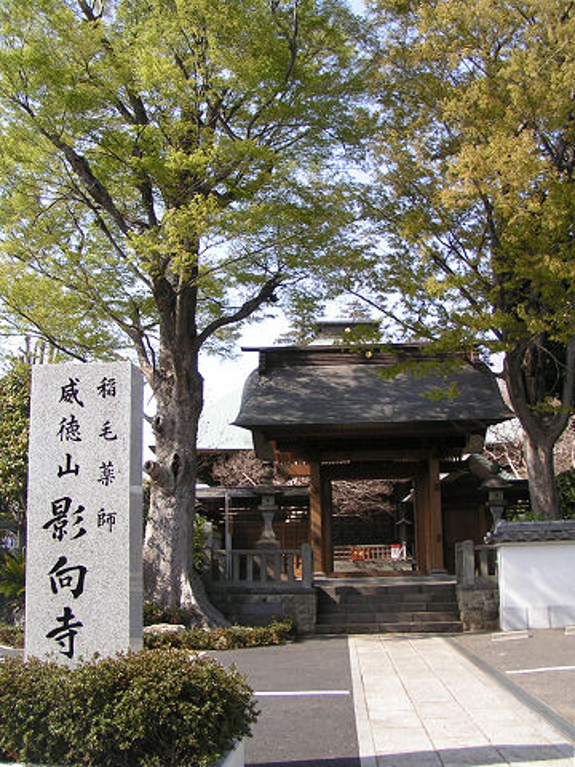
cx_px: 288
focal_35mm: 38
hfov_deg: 37.7
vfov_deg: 49.0
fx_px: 842
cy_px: 384
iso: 50
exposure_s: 1/125
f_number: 5
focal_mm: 5.8
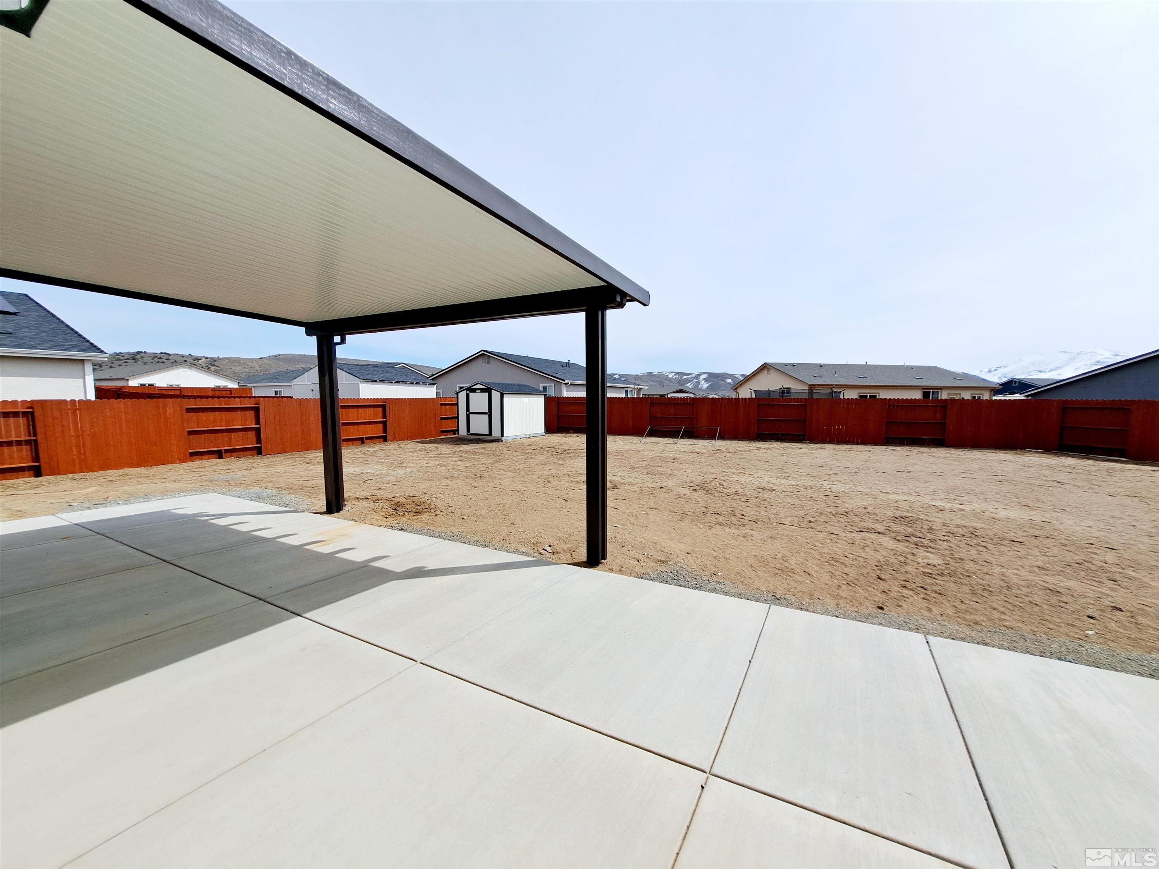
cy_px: 434
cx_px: 580
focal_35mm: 13
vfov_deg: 89.9
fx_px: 435
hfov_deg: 106.2
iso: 50
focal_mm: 1.74
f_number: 2.2
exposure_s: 1/2500
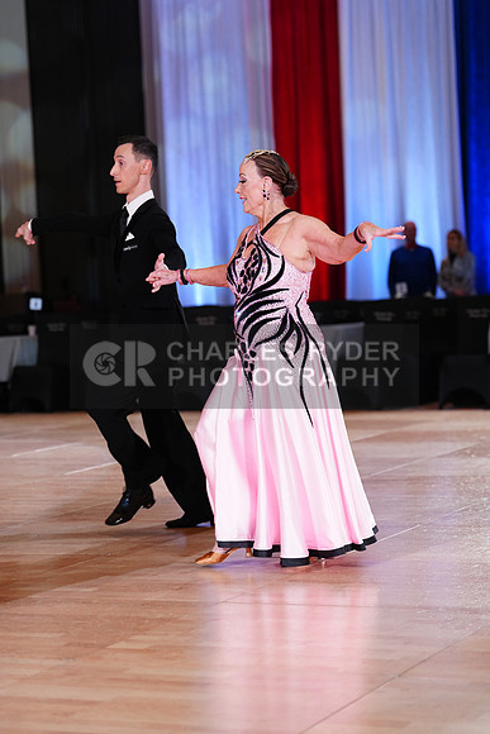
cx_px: 245
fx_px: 1775
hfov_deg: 15.7
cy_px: 367
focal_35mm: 87
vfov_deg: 23.4
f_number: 2.8
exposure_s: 1/400
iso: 1600
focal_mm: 87
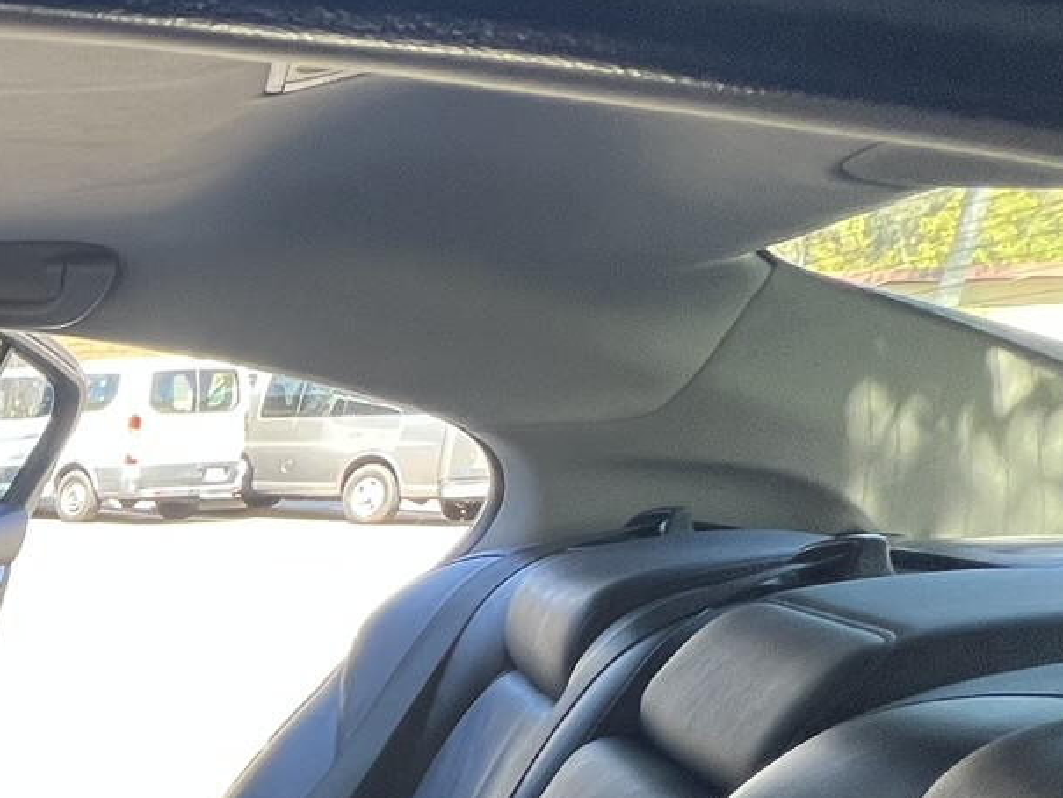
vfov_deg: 28.3
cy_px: 979
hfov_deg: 30.7
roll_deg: +1.0
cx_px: -402
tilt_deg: -18.6
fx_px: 1351
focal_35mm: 44
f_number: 1.8
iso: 64
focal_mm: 1.57
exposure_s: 1/99
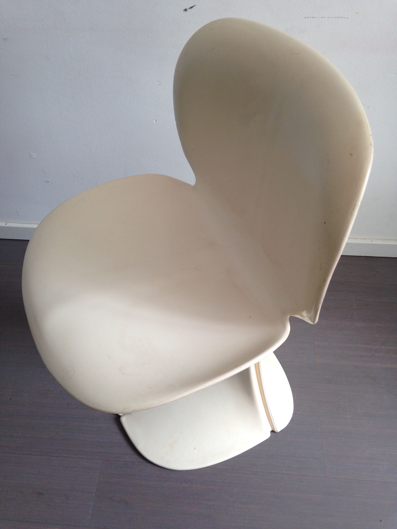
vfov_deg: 55.4
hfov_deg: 42.9
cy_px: 264
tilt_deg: -51.9
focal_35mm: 33
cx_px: 198
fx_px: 505
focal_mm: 4.12
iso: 50
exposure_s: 1/60
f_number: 2.4
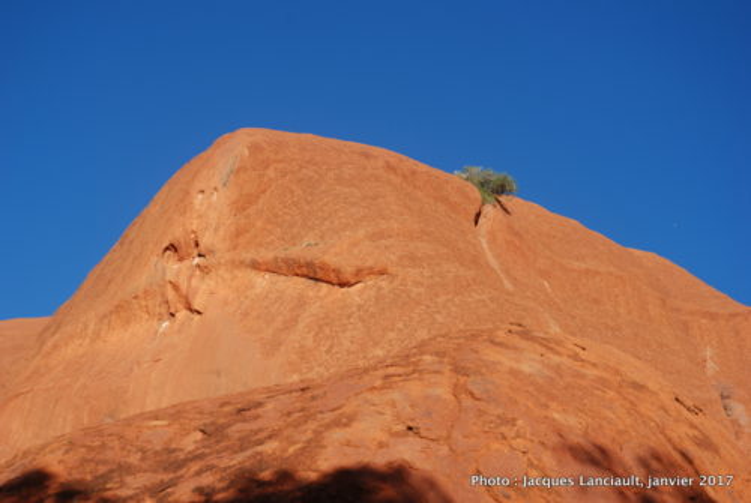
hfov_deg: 29.2
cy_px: 252
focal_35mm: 69
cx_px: 376
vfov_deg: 19.8
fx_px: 1442
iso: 100
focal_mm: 46
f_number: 8
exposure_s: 1/250
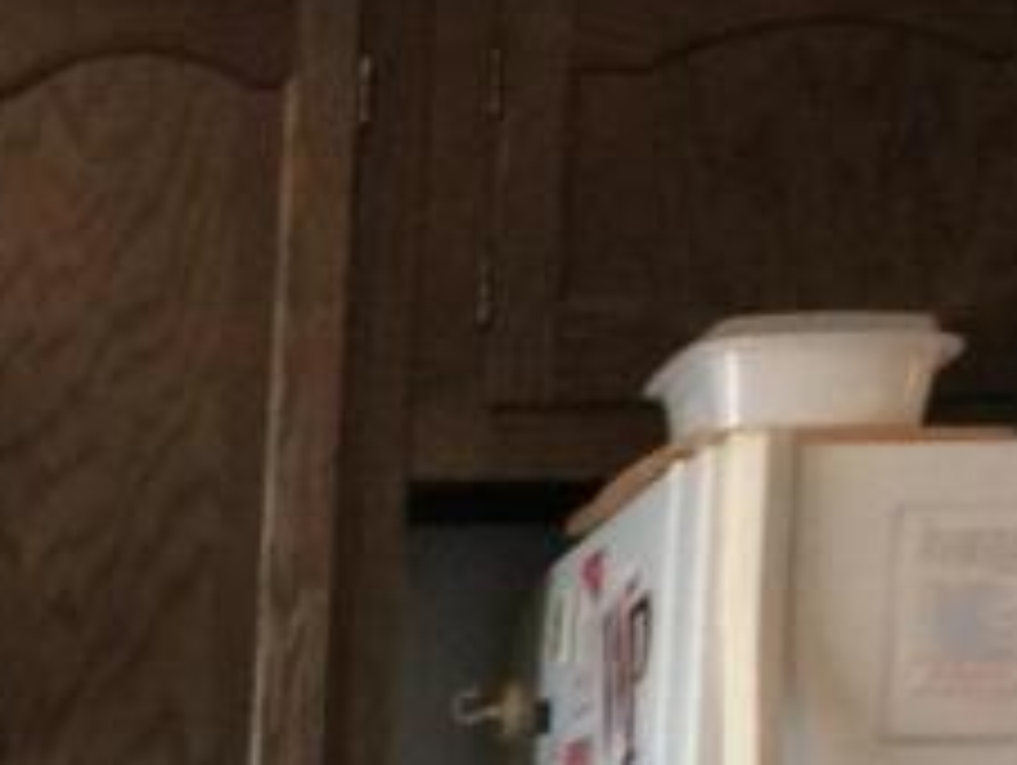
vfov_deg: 9.7
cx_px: -1246
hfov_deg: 11.7
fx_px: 4265
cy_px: 1451
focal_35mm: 145
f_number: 2.4
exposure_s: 1/24
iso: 64
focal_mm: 3.3
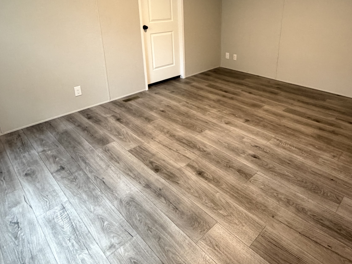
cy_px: 79
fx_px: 244
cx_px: 202
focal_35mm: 24
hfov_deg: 71.2
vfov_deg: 55.1
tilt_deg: -19.2
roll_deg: +0.3
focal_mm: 2.22
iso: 500
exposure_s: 1/60
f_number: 2.2
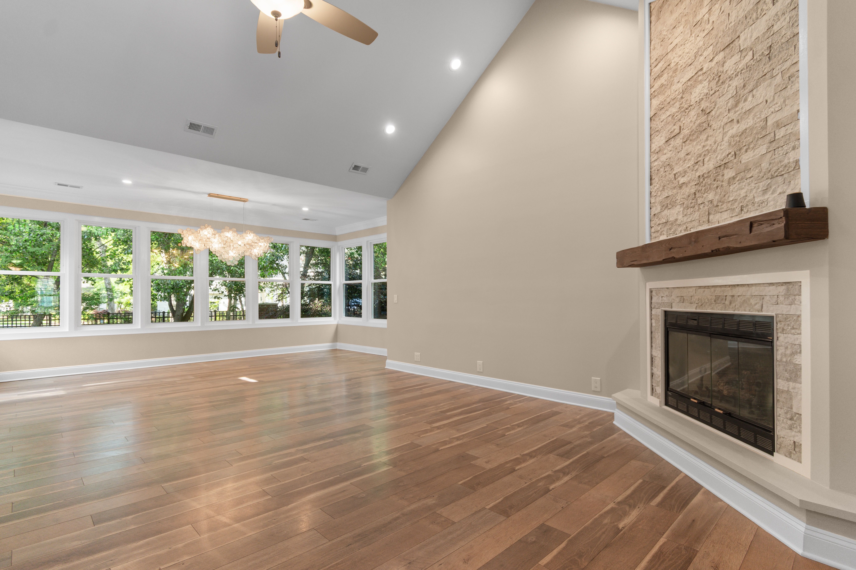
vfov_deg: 70.4
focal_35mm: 17
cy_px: 285
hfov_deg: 93.3
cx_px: 428
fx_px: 404
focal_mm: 11.5
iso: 100
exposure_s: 1/4
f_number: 4.8
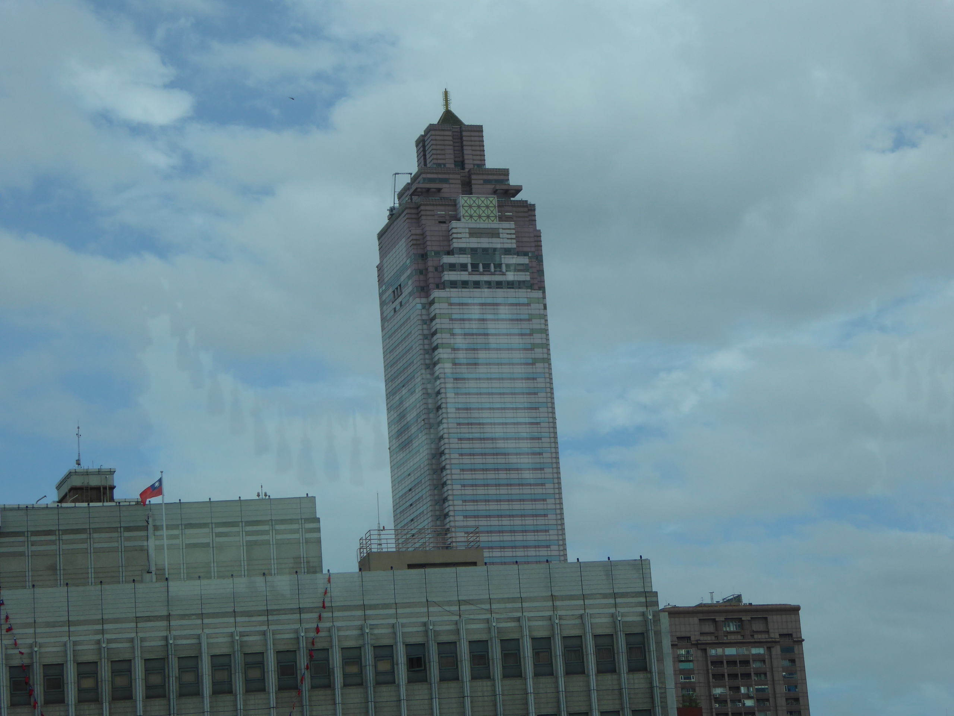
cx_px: 477
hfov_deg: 18.4
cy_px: 358
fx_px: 2949
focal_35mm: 107
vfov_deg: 13.8
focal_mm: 17.5
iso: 100
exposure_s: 1/640
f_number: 5
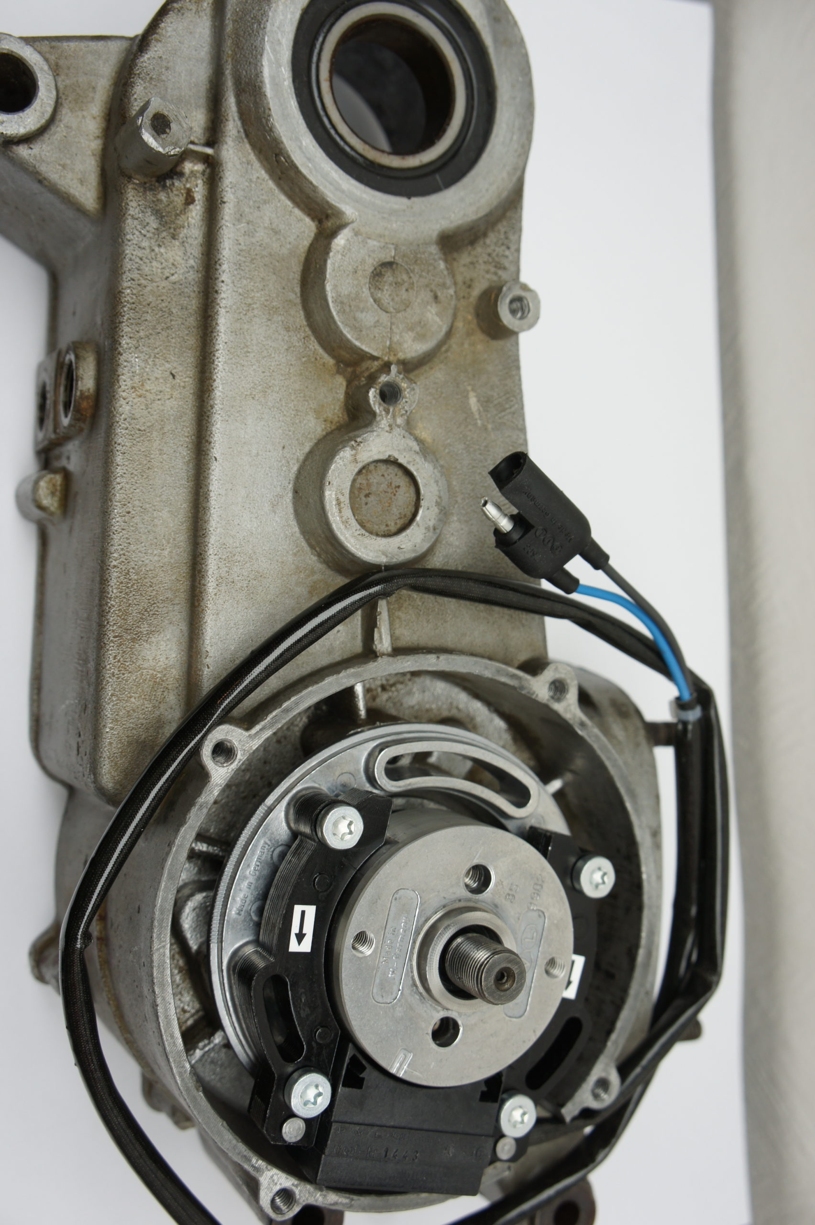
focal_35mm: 36
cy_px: 612
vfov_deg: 53.2
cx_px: 408
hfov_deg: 36.8
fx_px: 1224
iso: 200
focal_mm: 24
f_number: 5.6
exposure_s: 1/60
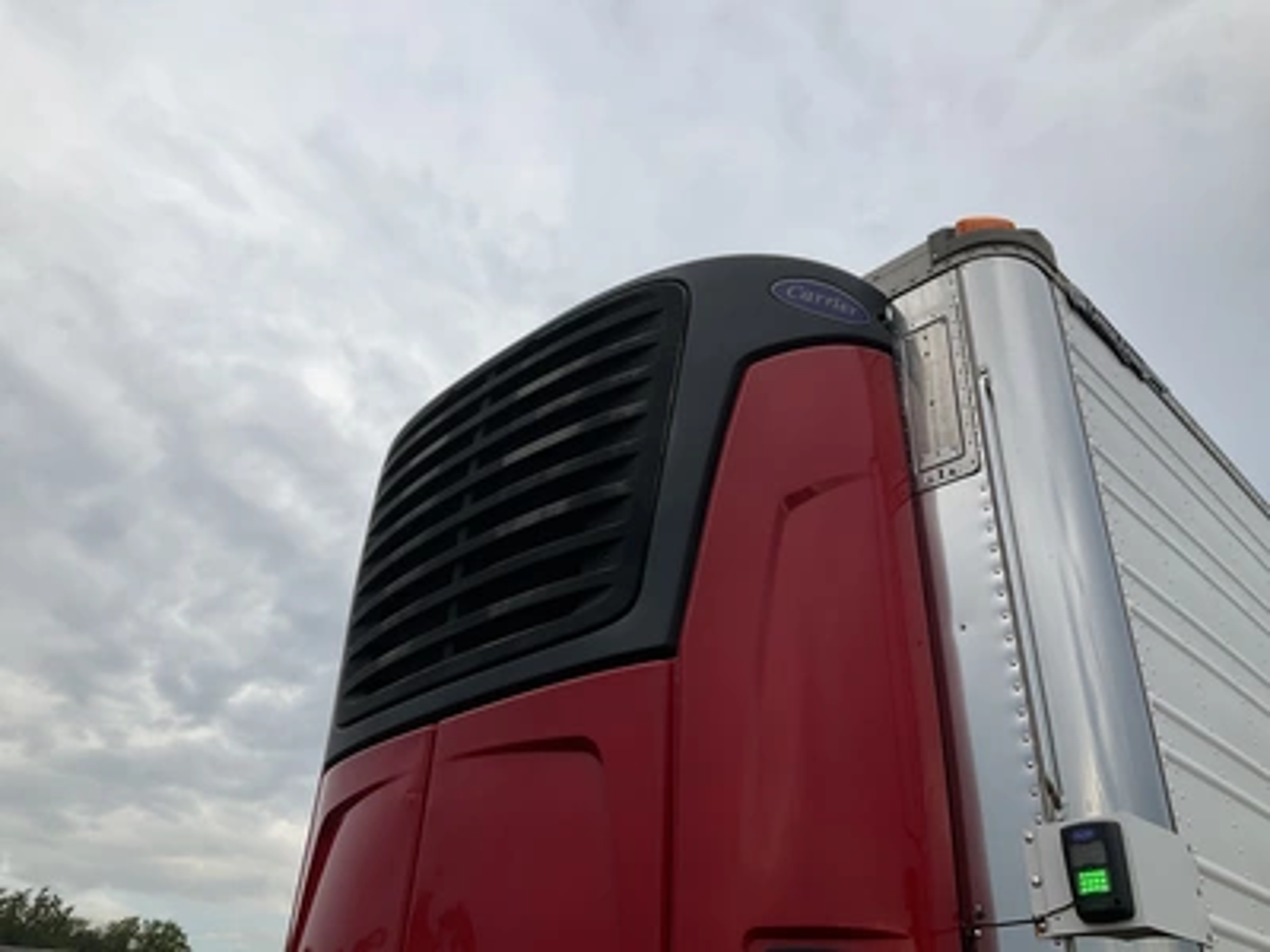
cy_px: 476
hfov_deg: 61.7
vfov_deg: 48.2
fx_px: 1064
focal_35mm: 29
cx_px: 635
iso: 25
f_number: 1.8
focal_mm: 3
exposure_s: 1/842
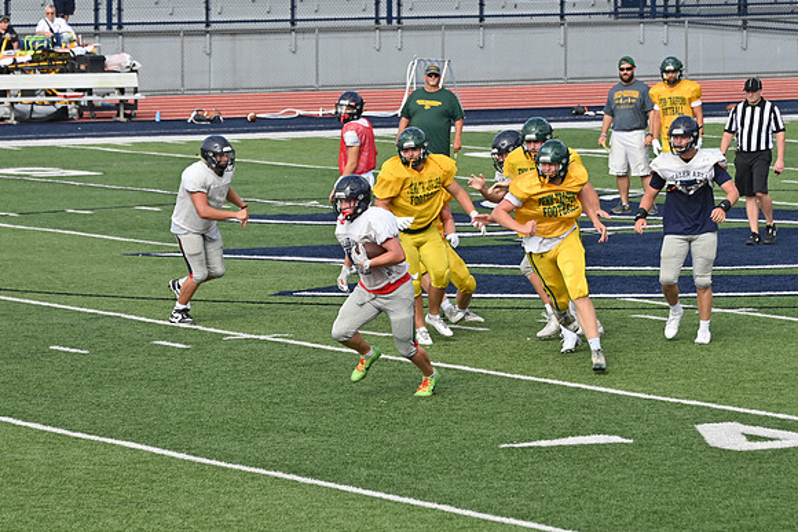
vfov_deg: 6.1
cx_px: 399
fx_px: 4988
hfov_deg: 9.1
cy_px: 266
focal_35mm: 225
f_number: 5.6
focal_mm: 150
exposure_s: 1/800
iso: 180
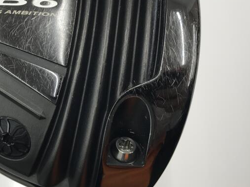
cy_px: 85
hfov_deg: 35.4
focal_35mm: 53
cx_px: 63
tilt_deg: -70.9
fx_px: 383
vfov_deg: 27.5
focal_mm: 3.99
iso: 25
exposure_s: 1/60
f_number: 1.8
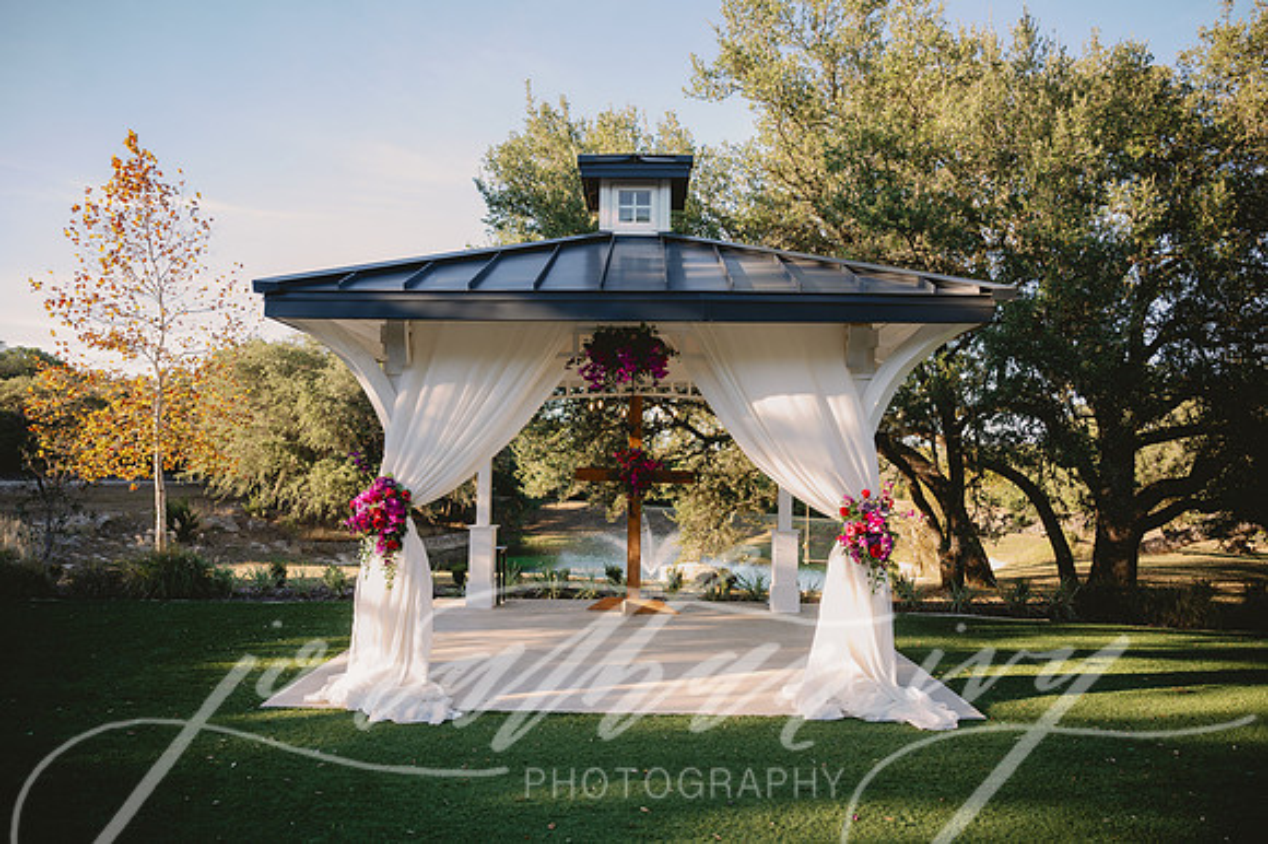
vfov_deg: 53.1
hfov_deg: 73.8
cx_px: 634
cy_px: 422
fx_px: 845
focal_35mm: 24
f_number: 2.8
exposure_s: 1/200
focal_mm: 24
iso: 50
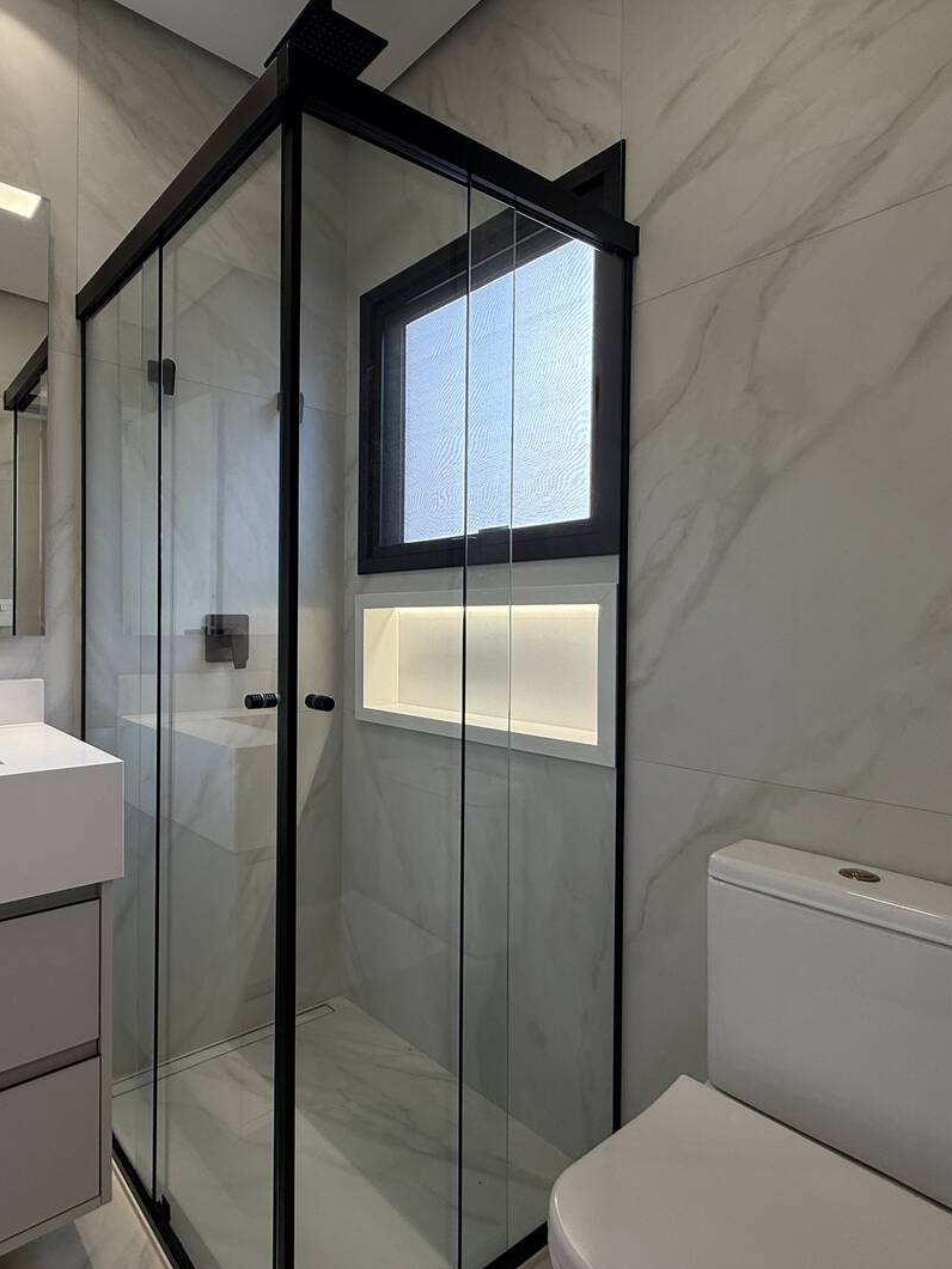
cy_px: 627
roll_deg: -1.0
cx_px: 315
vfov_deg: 84.7
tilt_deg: -0.5
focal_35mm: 19
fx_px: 697
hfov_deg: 66.8
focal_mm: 2.22
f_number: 2.2
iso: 64
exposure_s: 1/121
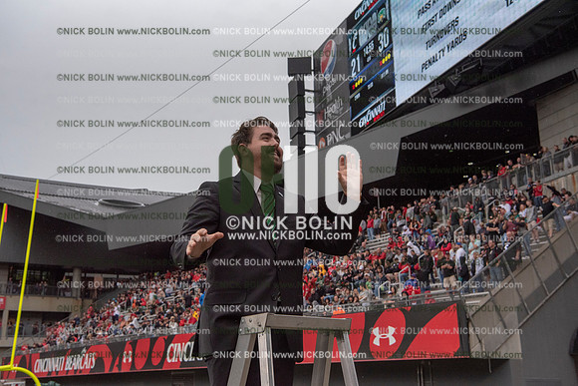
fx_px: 723
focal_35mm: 45
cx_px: 289
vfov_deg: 29.9
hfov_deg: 43.6
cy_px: 193
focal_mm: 45
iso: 2000
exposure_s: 1/4000
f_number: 6.3
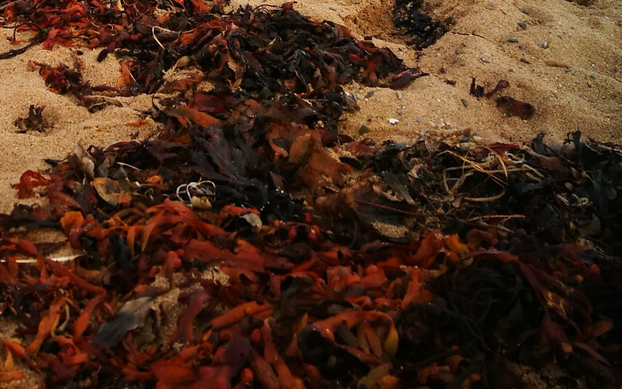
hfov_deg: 31.2
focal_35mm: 64
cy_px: -143
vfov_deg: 18.6
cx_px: 133
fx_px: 1085
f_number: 2.2
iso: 50
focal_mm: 4.5
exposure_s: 1/201
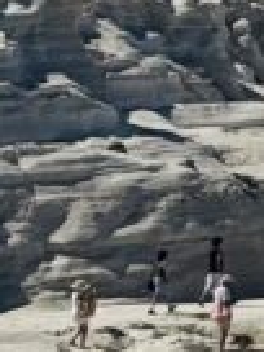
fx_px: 3671
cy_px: -212
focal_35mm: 361
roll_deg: +0.6
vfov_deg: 5.4
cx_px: 867
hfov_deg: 4.0
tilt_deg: +1.8
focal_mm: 6.76
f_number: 1.78
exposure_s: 1/12500
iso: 64
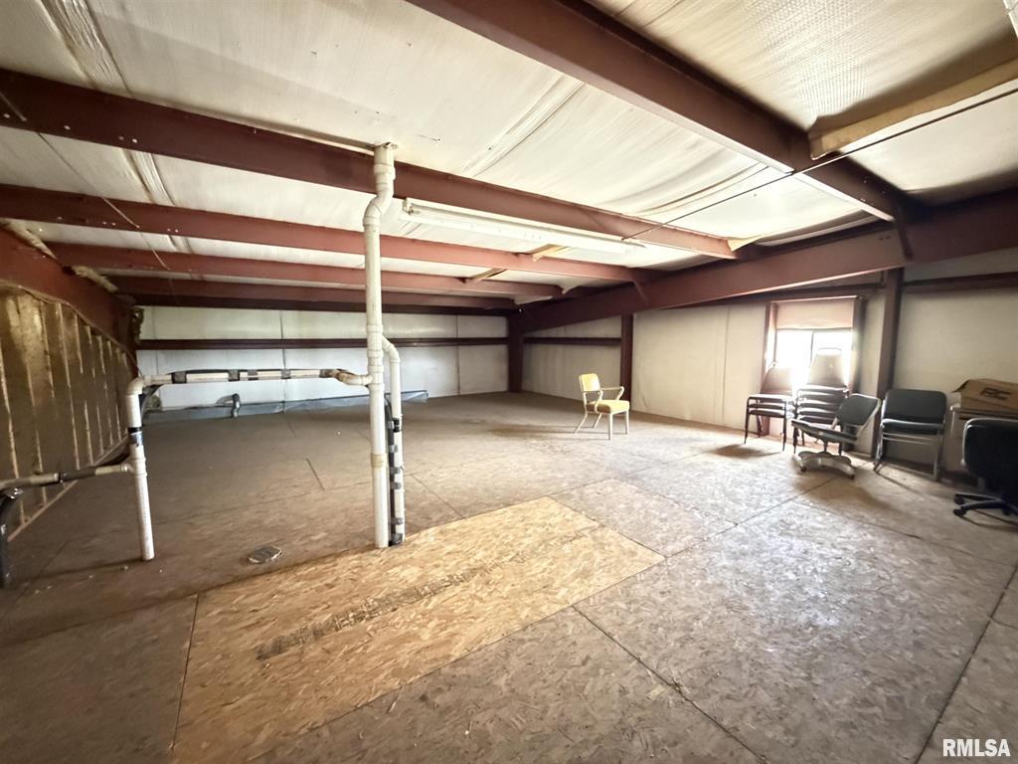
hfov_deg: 102.1
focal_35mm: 14
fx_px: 412
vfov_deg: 85.7
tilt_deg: -5.1
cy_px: 382
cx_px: 509
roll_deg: +1.3
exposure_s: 1/30
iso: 2500
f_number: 2.2
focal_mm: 2.22
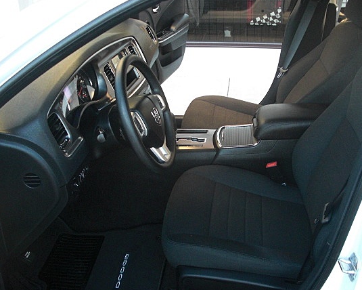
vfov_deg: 35.7
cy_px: 148
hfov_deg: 43.8
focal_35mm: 42
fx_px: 450
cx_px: 194
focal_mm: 6.3
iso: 400
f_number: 2.8
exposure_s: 1/100
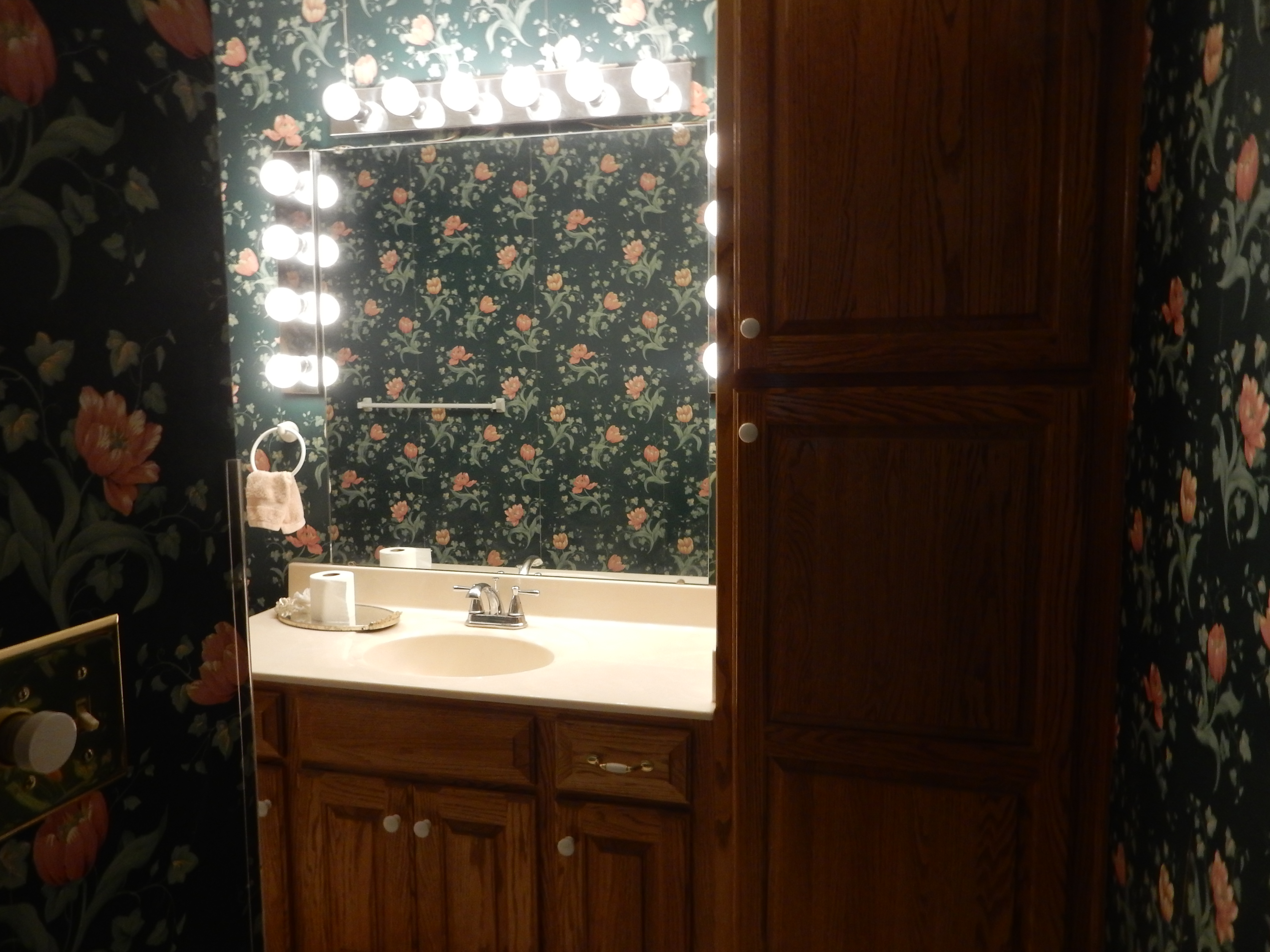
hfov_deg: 69.4
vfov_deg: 54.9
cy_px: 476
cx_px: 635
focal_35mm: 25
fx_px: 917
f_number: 3.7
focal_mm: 4.5
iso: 320
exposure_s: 1/30
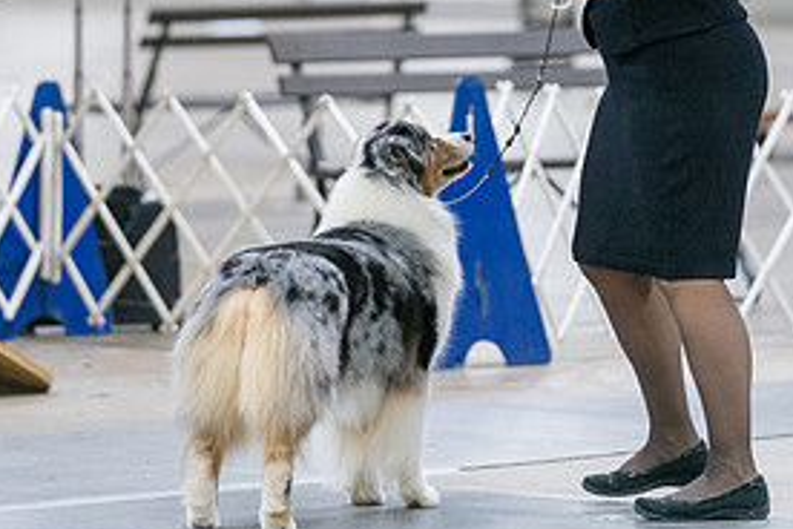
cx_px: 270
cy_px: 70
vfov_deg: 5.0
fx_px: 6057
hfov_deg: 7.5
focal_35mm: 275
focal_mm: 131
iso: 5000
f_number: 2.8
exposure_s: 1/250
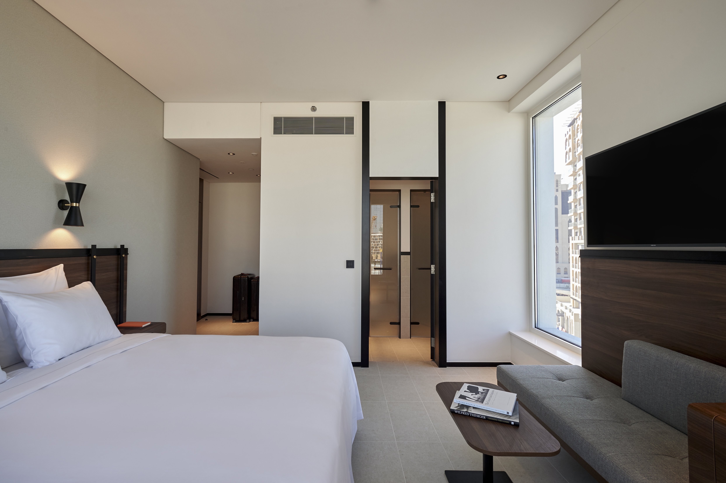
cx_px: 363
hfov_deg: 93.3
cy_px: 242
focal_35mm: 17
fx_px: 343
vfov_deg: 70.4
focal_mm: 17
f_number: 14
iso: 160
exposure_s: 1/5
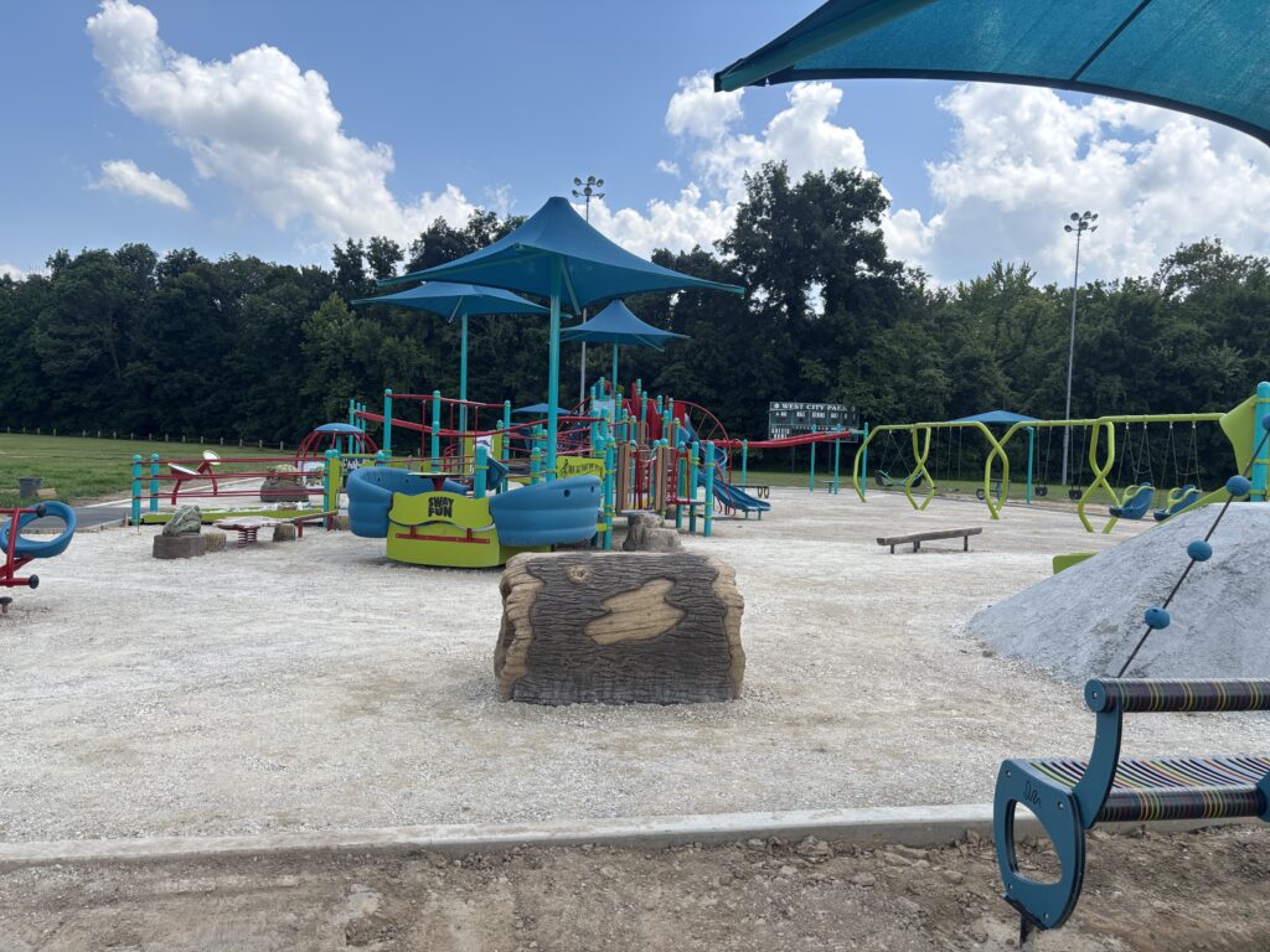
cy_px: 476
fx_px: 954
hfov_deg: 67.3
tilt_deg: -0.5
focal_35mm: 26
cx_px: 635
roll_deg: -1.9
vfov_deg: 53.1
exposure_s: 1/2513
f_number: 1.6
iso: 50
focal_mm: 5.96
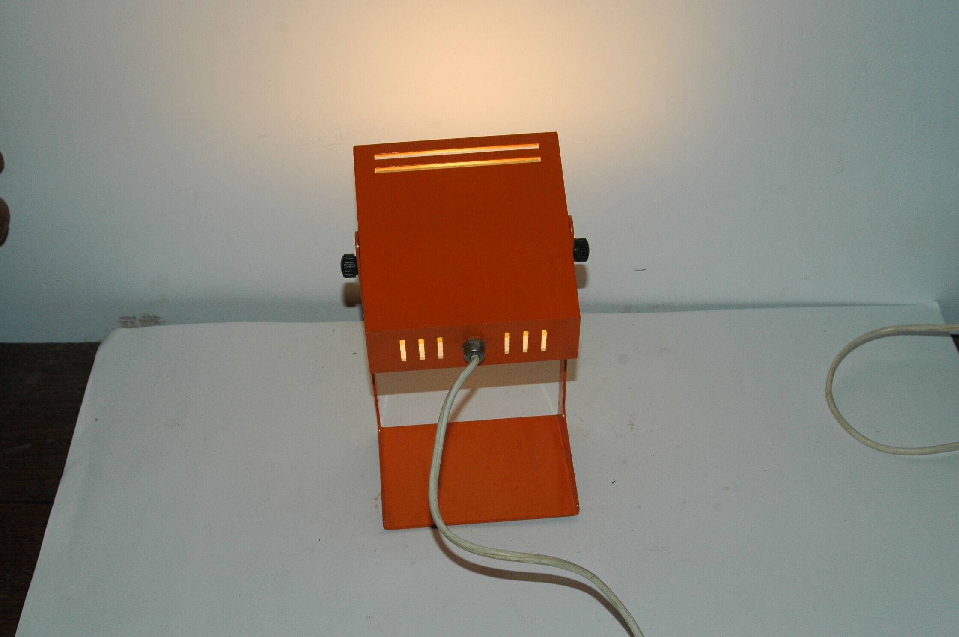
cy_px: 318
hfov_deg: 35.1
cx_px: 480
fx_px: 1517
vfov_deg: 23.7
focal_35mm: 57
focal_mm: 38
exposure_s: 1/125
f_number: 7.1
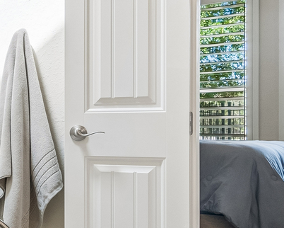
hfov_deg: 22.4
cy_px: 136
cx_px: -153
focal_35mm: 68
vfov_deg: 22.5
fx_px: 572
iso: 320
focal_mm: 12
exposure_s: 1/60
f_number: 8
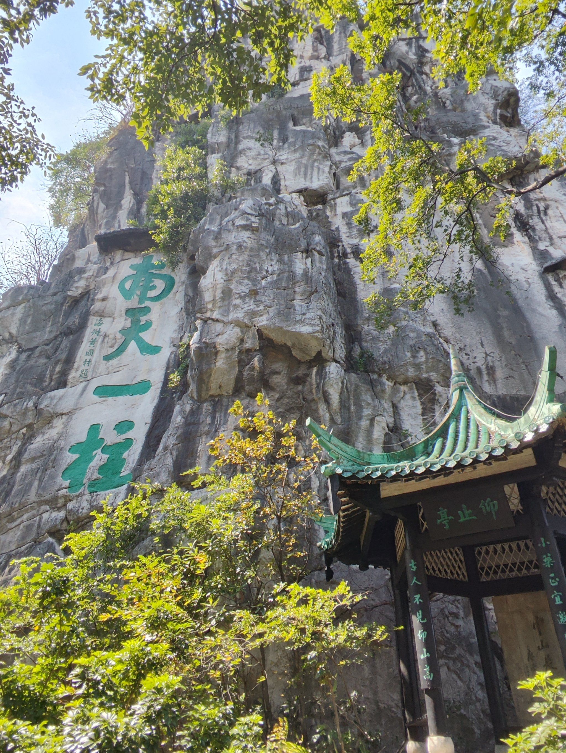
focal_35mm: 16
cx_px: 283
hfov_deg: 78.2
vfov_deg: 94.5
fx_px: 348
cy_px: 376
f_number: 2.2
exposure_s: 1/588
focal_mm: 1.65
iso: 50
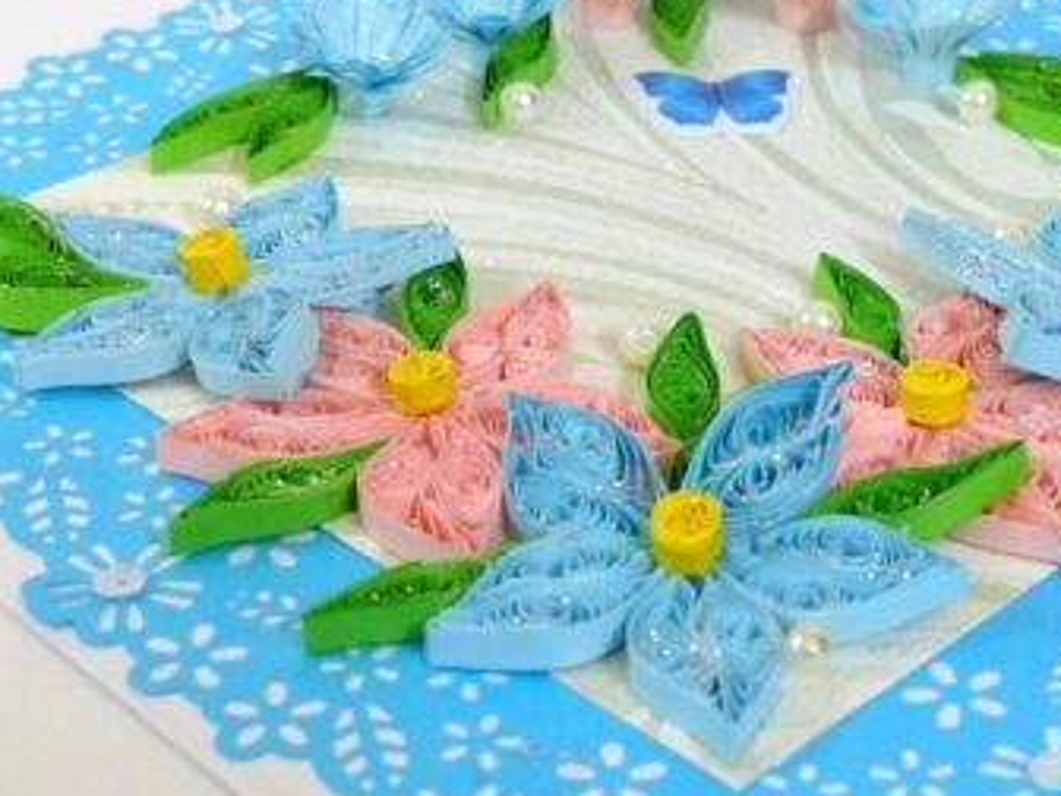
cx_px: 641
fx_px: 2575
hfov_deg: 23.2
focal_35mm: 84
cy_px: 259
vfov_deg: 17.5
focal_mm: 8.4
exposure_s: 1/25
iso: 400
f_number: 2.8
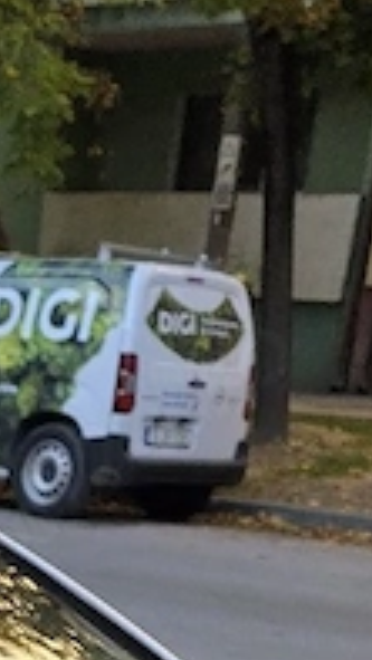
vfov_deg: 17.9
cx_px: -312
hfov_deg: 11.0
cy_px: 1089
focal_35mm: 102
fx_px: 1786
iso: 40
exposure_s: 1/370
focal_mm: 6.3
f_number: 1.7
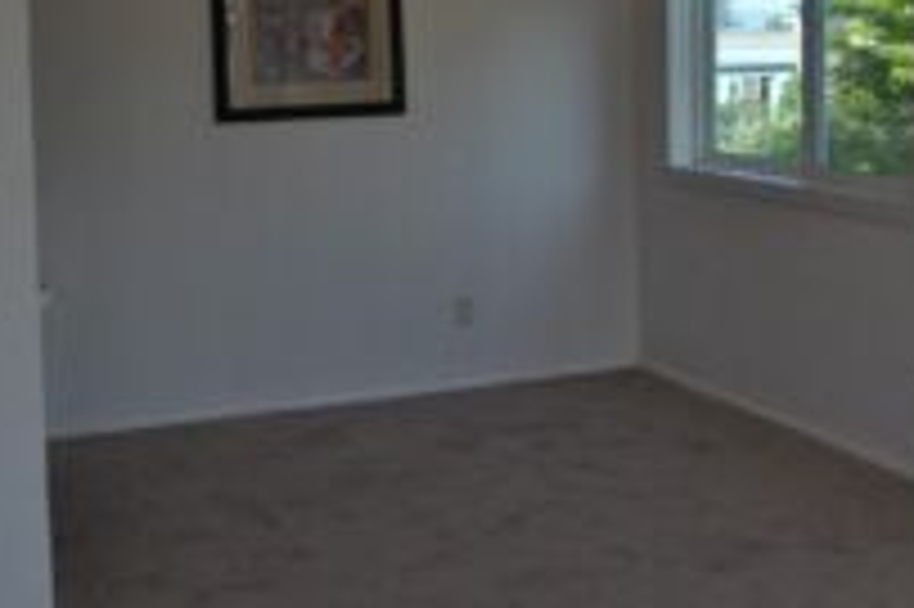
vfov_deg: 19.0
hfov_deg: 27.6
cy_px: 126
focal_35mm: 71
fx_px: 1801
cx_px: 797
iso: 200
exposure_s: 1/160
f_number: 6.3
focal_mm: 24
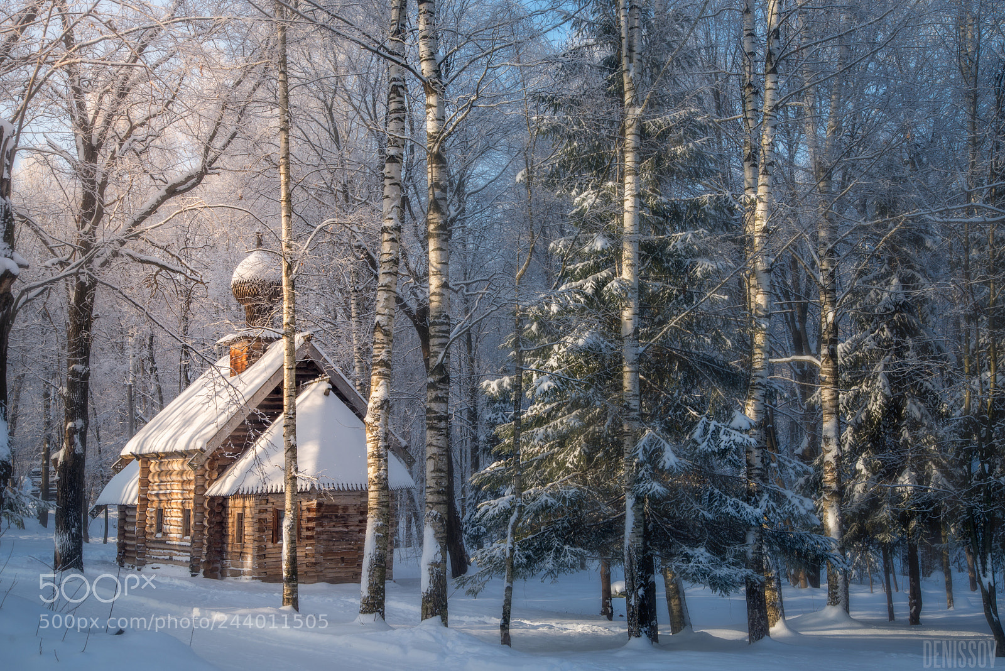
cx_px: 502
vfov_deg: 29.3
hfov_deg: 42.7
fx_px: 1285
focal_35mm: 46
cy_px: 336
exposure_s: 1/125
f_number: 8
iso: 100
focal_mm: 46
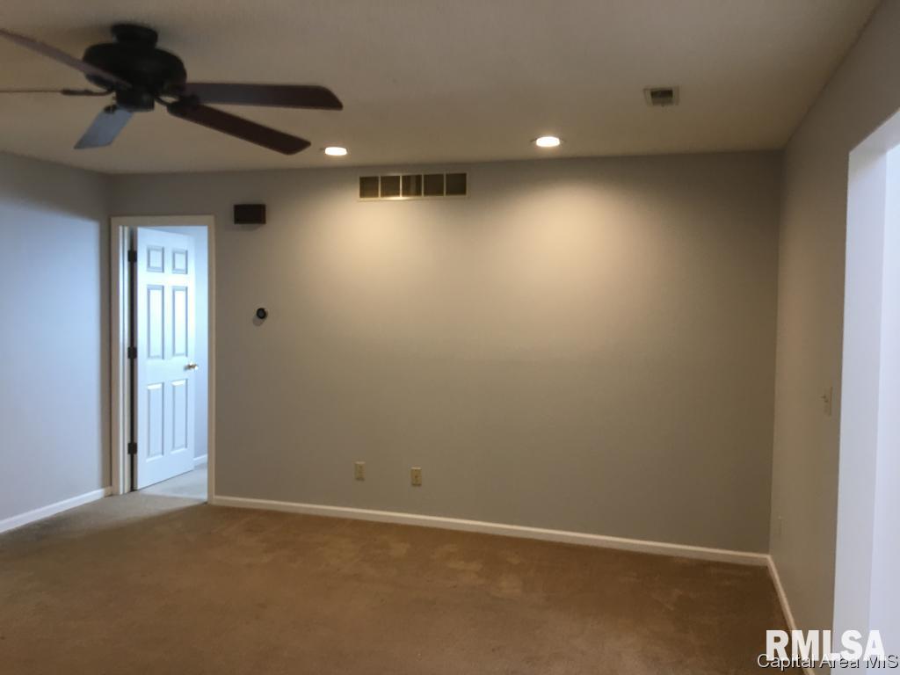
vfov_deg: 48.2
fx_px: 754
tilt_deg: -0.2
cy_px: 338
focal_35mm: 29
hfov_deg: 61.7
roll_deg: -1.3
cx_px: 450
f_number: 2.2
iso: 40
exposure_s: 1/15
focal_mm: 4.15
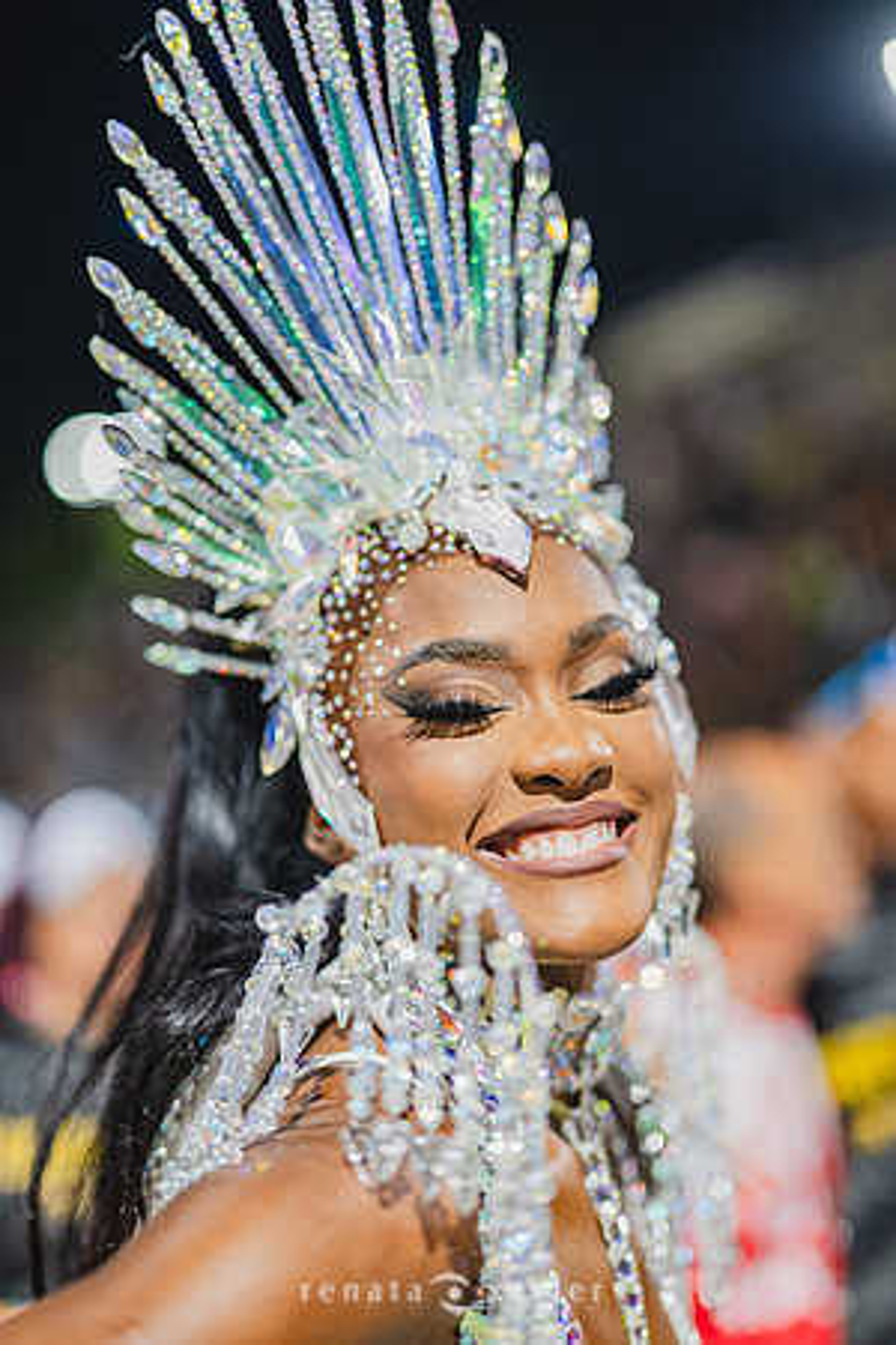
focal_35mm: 50
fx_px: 1867
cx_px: 448
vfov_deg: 39.6
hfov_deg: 27.0
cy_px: 672
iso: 1600
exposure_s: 1/1000
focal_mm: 50
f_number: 1.2
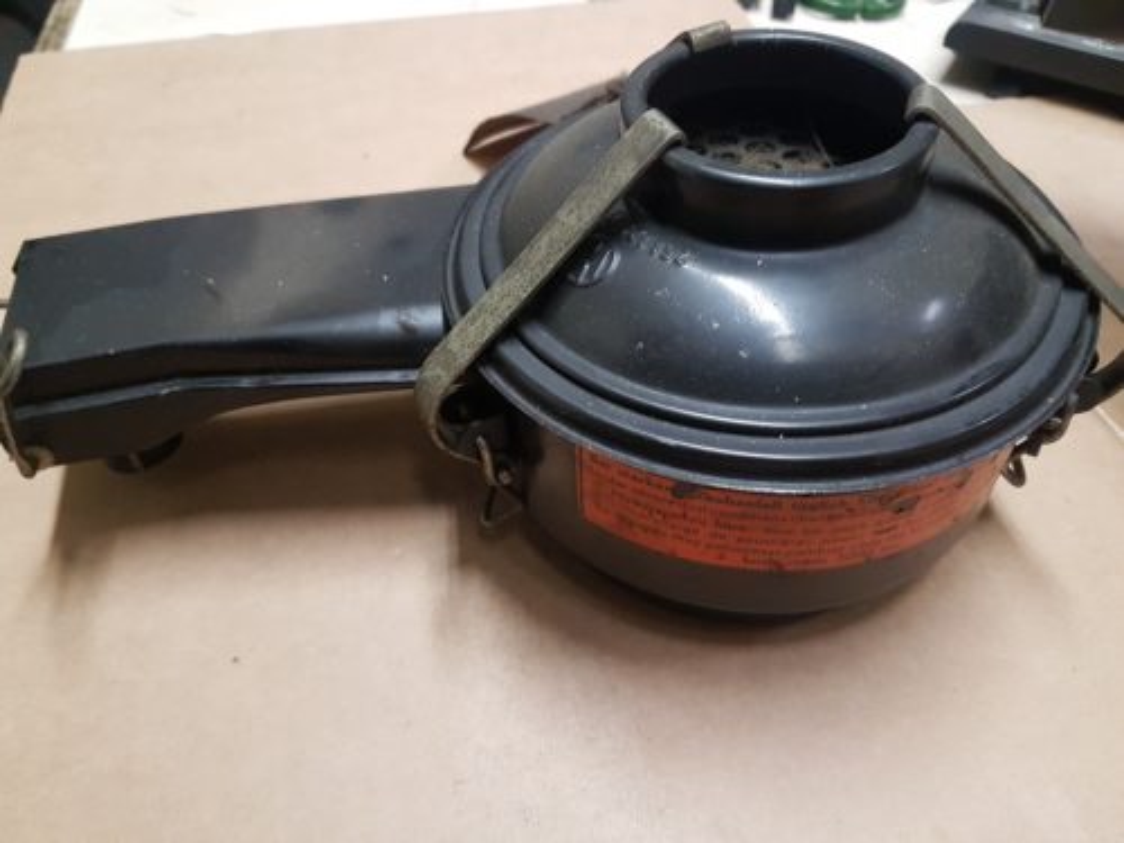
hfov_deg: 67.3
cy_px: 422
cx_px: 562
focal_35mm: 26
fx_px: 844
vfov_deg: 53.1
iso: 250
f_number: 1.7
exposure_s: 1/20
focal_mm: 4.2
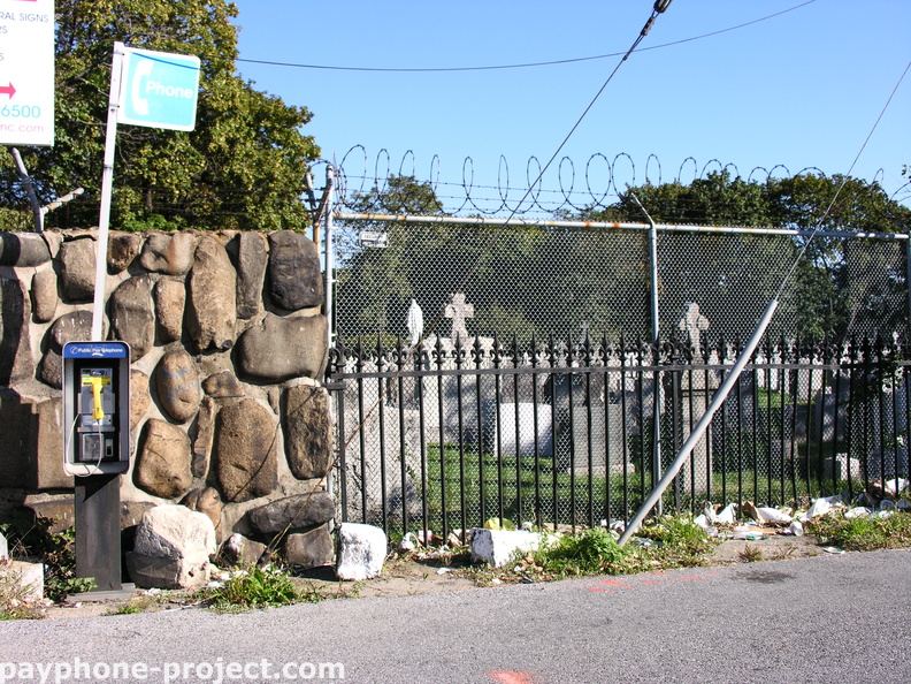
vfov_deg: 38.7
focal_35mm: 37
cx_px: 456
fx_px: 974
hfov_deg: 50.1
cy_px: 342
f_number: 5
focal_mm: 9.5
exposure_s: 1/205
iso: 50
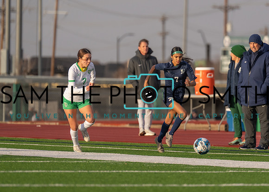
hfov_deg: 4.7
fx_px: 3303
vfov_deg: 3.3
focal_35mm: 432
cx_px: 184
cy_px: 104
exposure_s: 1/2000
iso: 500
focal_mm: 280
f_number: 4
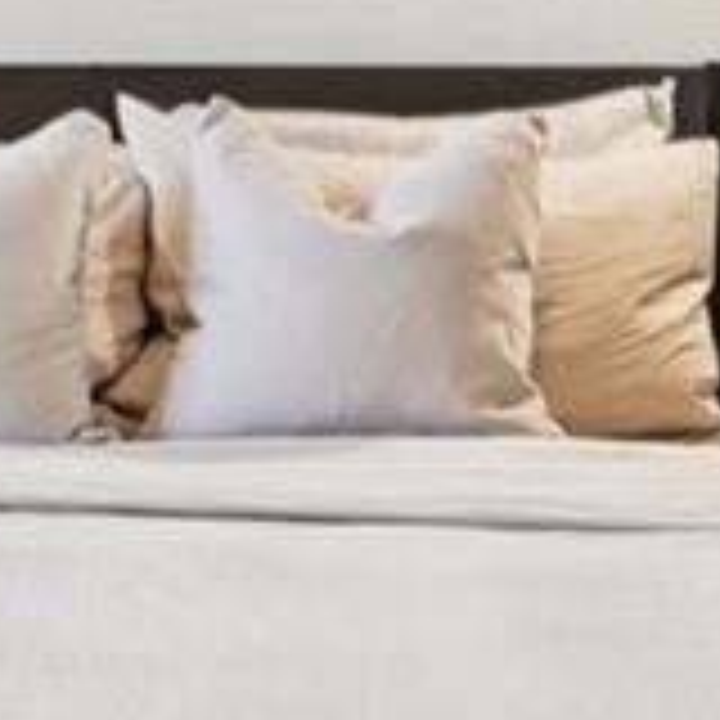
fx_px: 2800
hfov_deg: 14.6
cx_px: 144
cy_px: -81
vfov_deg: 14.3
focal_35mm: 119
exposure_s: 1/4
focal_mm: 14
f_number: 11
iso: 400
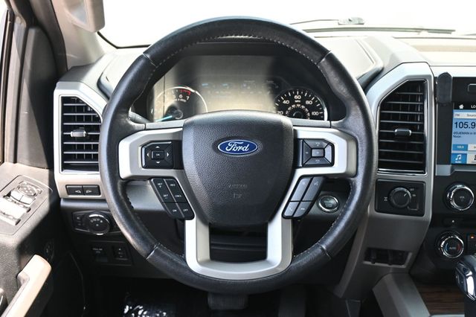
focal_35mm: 38
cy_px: 158
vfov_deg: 35.5
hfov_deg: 51.3
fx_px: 496
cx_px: 238
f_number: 4.2
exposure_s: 1/125
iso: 500
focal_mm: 25
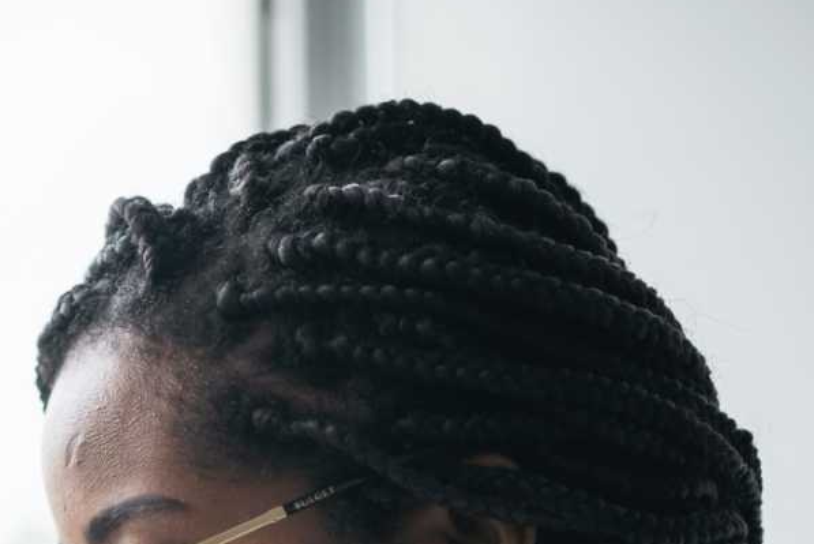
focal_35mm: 120
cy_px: 831
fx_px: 2715
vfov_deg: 11.0
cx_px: -165
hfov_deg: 16.3
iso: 560
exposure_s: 1/500
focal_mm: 35
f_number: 1.8
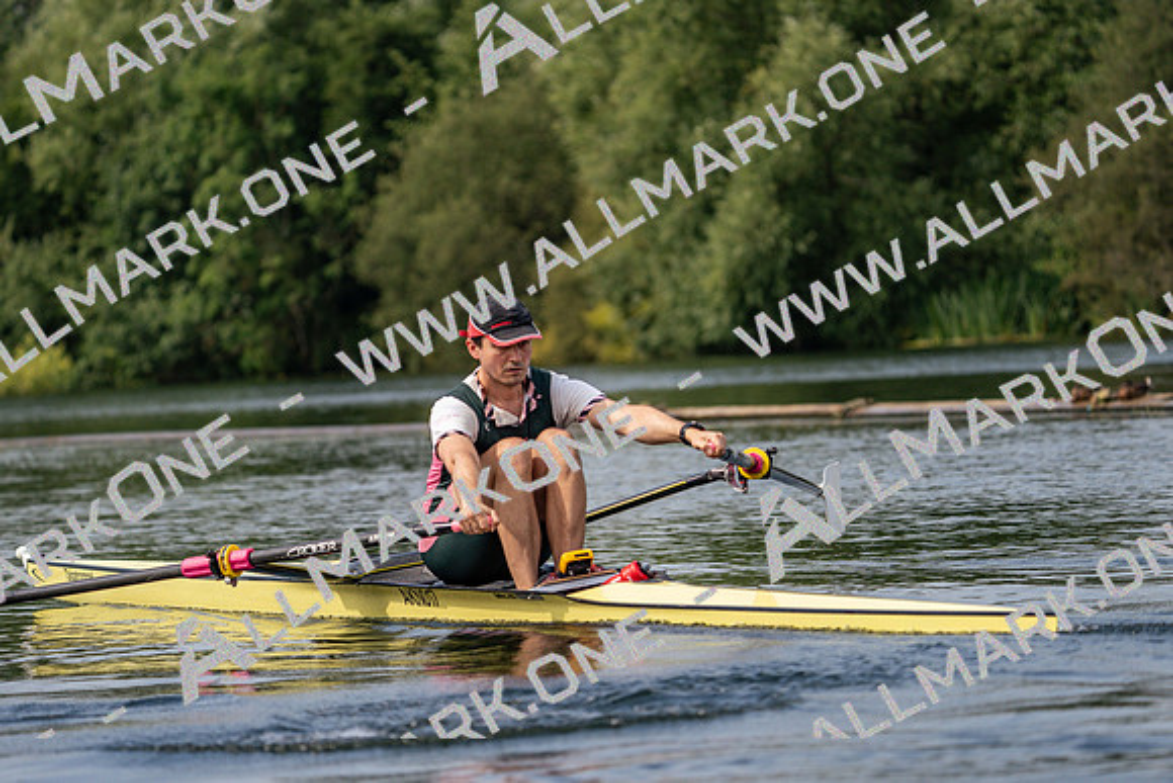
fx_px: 7789
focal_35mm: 239
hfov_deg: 8.6
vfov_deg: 5.8
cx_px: 586
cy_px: 392
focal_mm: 239
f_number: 5.6
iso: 320
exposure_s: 1/1600
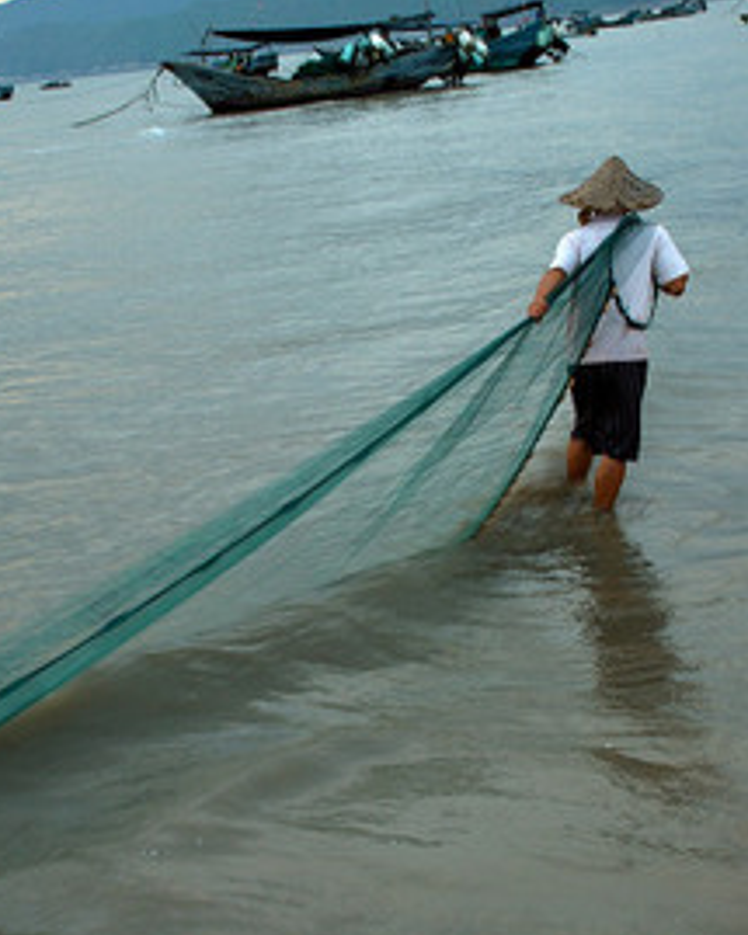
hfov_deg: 23.1
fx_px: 1827
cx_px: 308
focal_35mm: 66
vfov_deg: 28.6
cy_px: 601
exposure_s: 1/20
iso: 100
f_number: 6.7
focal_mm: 28
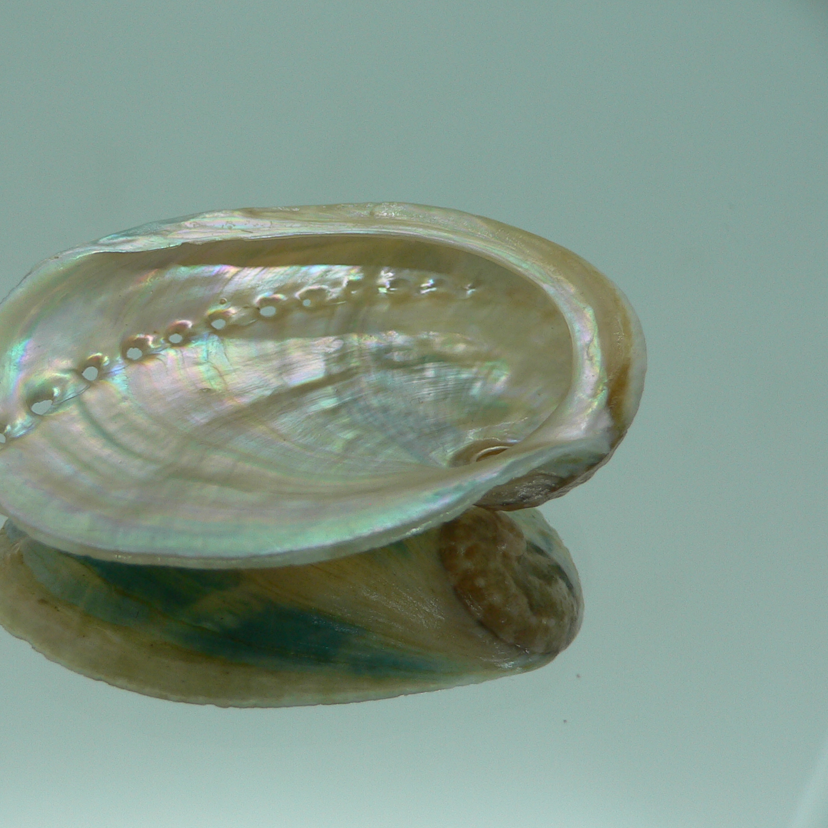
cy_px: 421
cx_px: 307
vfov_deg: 40.0
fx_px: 1137
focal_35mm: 42
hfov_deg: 39.7
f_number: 2.8
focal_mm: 4.6
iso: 80
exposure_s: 1/60
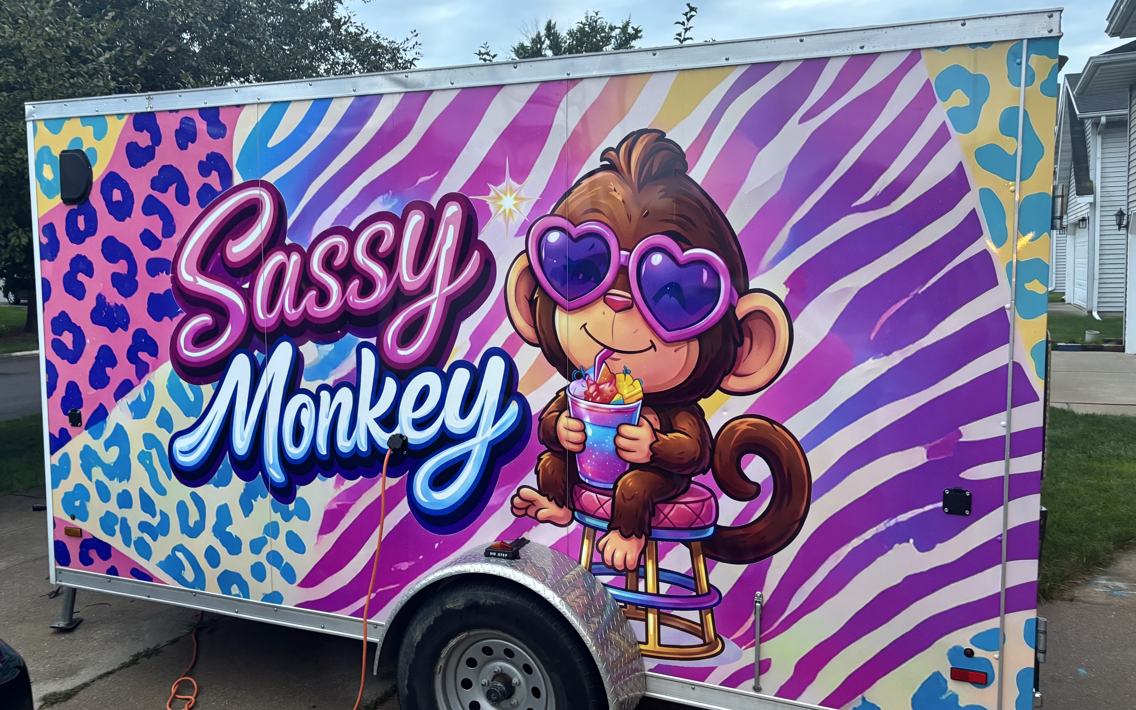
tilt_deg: -2.2
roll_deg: +0.5
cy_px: 339
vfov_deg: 44.5
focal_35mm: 28
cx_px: 562
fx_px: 867
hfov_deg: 66.5
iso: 250
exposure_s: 1/60
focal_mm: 5.96
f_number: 1.6
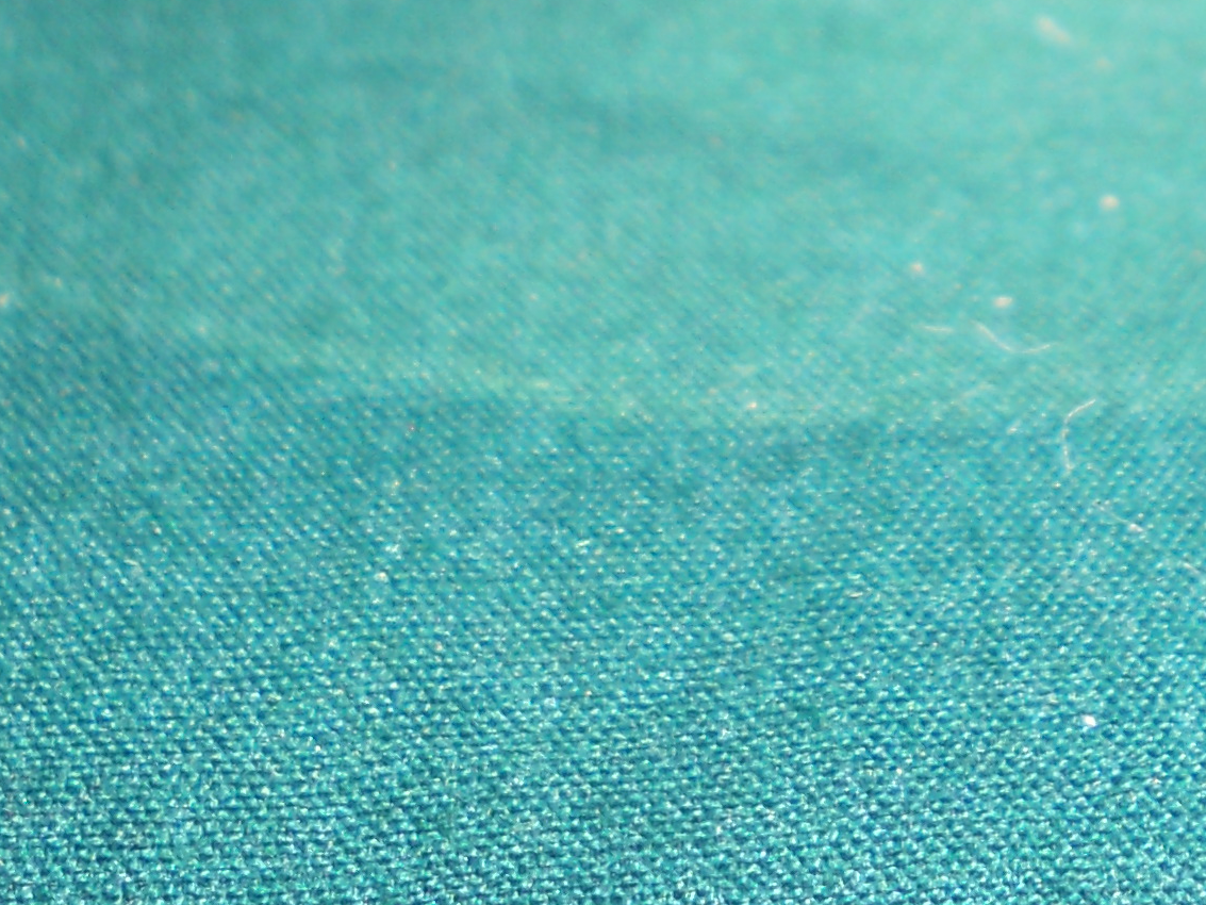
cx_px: 797
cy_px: -591
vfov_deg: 12.3
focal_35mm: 113
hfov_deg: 17.4
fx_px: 3937
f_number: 8.8
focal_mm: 5.8
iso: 80
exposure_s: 1/25
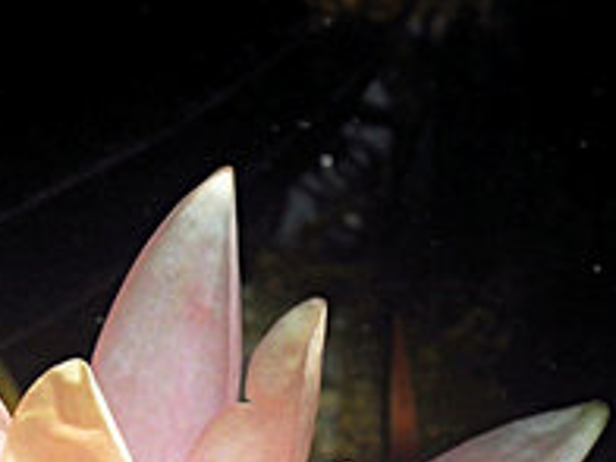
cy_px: 713
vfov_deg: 9.3
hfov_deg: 12.7
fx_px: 2758
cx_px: 79
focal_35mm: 155
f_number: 4.8
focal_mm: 7.8
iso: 64
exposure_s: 1/298
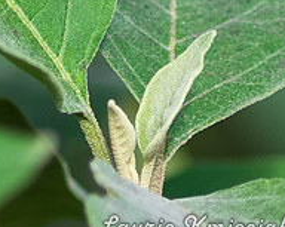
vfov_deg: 1.5
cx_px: 23
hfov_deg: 1.9
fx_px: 8683
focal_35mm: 1031
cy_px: -200
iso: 125
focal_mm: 70
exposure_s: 1/640
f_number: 2.8
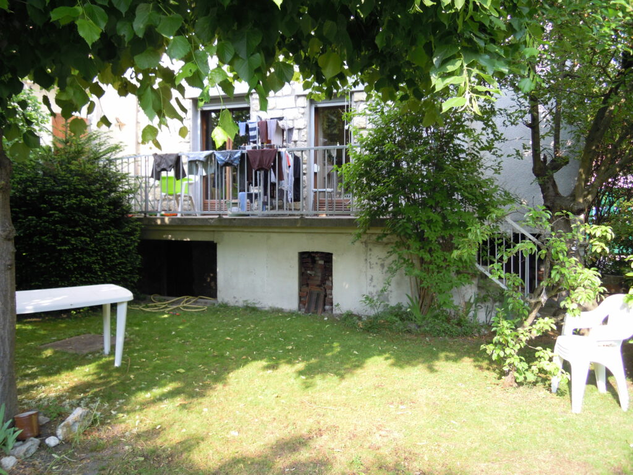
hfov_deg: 63.4
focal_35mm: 28
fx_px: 512
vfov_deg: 49.7
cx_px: 316
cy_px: 238
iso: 100
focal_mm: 5
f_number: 2.7
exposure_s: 1/125
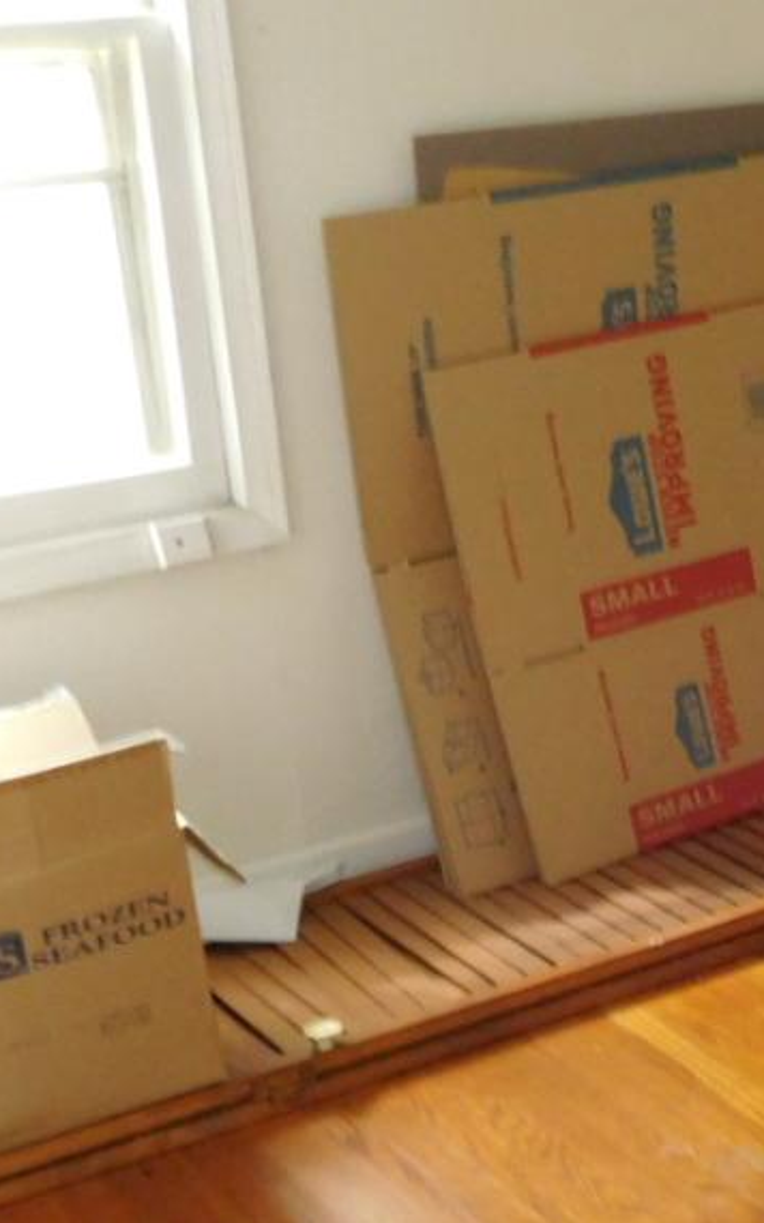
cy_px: 1000
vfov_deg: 29.8
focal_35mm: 67
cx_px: 871
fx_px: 2233
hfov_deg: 18.6
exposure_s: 1/10
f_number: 3.4
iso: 400
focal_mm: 4.5
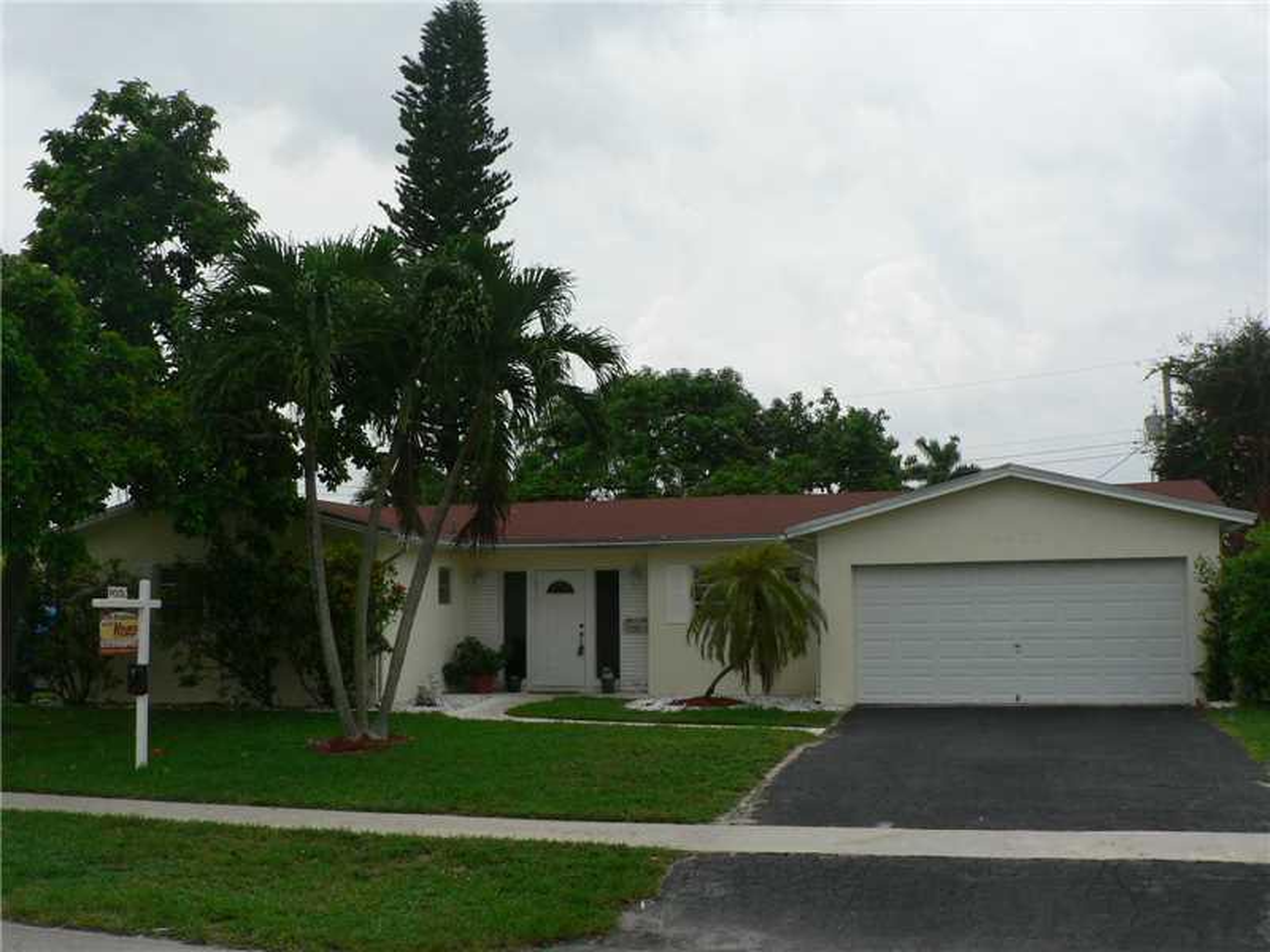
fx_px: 1321
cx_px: 635
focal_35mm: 36
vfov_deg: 39.7
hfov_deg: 51.4
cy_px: 476
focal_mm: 6
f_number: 5
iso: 80
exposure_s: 1/400
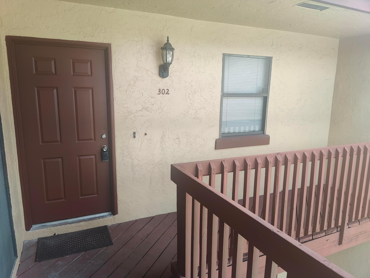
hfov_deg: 73.9
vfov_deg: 59.0
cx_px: 185
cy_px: 139
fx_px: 246
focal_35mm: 23
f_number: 1.8
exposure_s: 1/136
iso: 100
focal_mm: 6.06
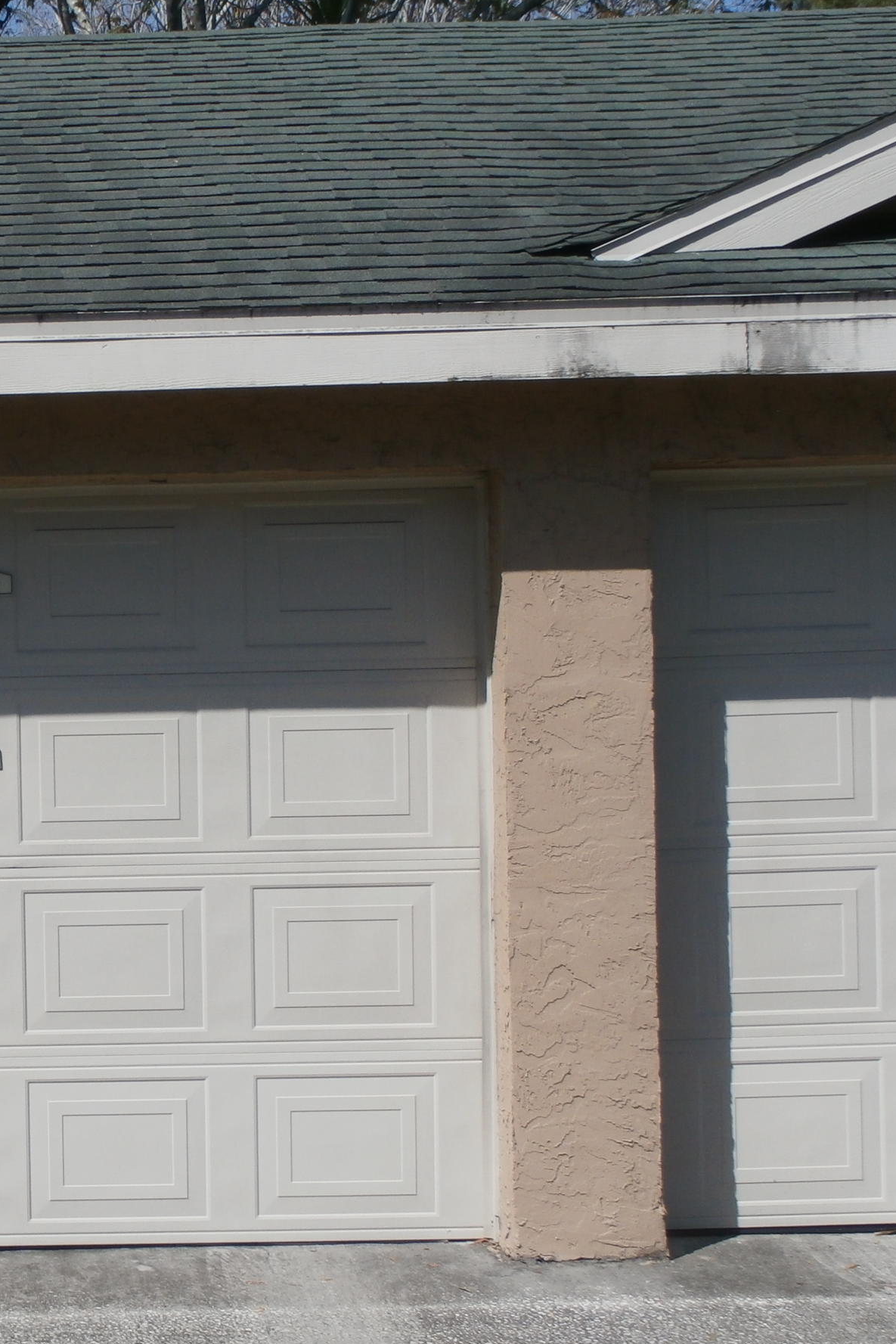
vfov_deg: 25.6
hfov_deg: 16.6
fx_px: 2949
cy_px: 849
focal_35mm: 79
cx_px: -163
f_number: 3.8
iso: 100
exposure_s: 1/1600
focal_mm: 8.02
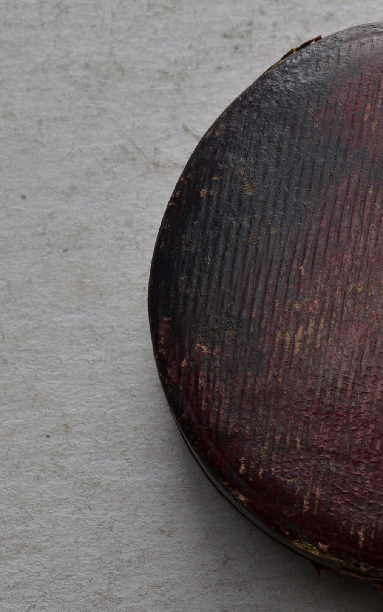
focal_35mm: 102
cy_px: 304
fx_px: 1703
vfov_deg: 20.4
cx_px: 447
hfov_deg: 12.6
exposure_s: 1/250
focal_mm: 44
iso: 400
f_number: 14
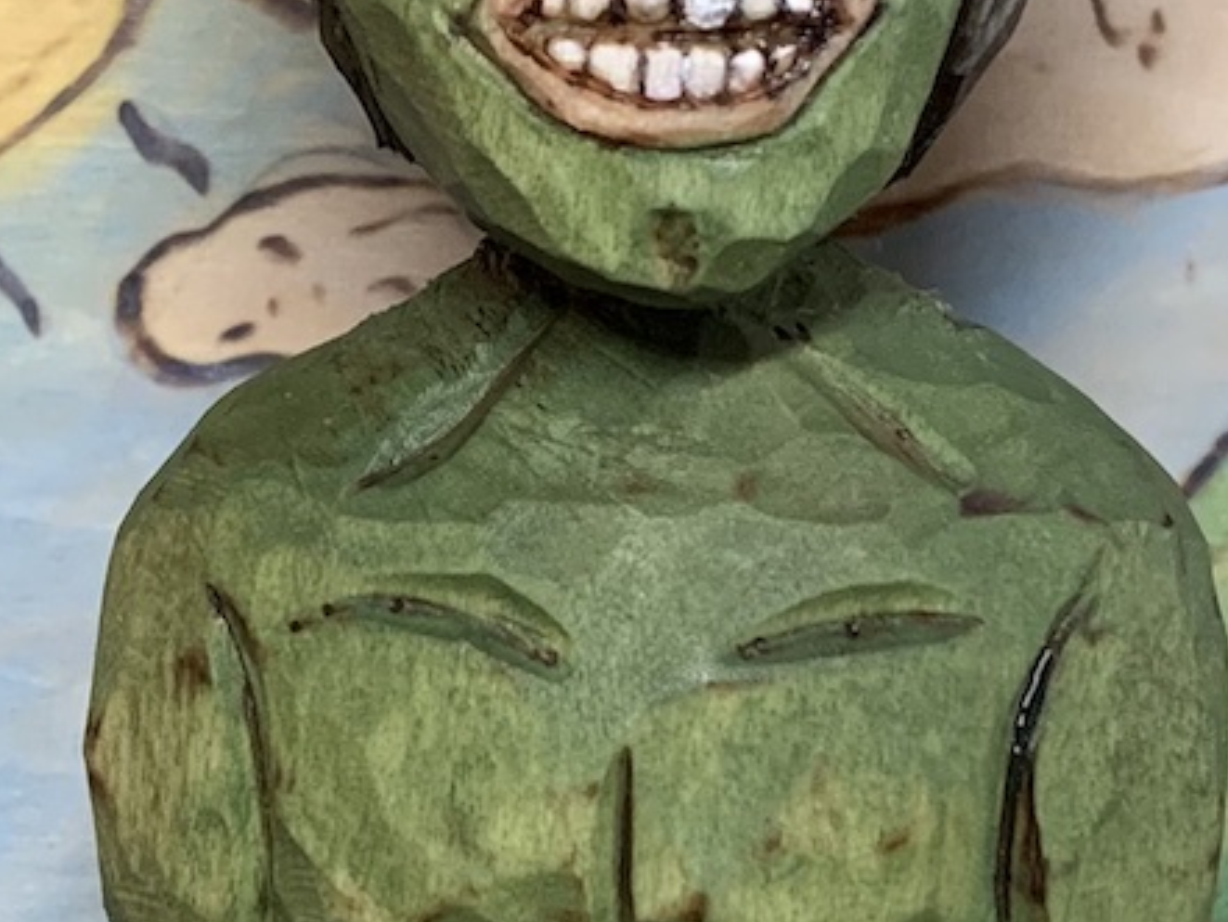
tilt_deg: -8.3
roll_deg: -0.8
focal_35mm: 118
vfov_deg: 12.5
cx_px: 479
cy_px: 766
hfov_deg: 16.7
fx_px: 4187
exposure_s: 1/60
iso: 250
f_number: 1.8
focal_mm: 4.25
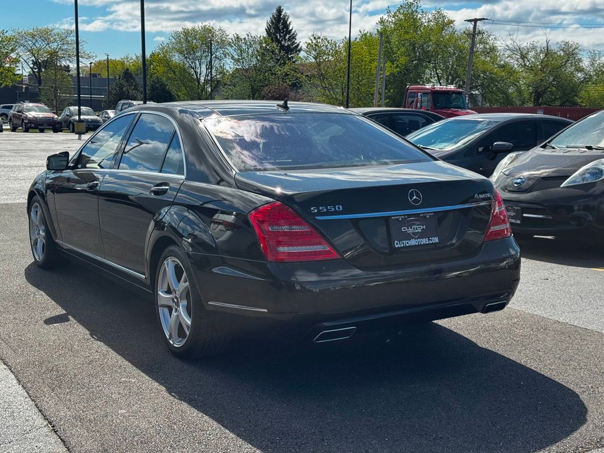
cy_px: 226
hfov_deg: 39.7
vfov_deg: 30.3
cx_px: 302
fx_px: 838
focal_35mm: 48
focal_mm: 6.76
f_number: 1.78
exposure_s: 1/3817
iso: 64
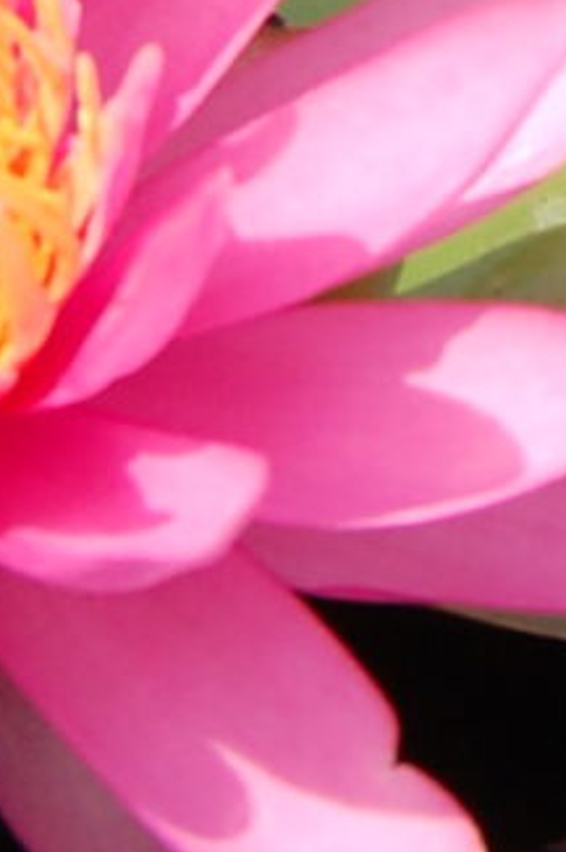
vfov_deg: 5.7
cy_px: -855
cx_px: 1520
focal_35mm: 354
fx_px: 8366
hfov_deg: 3.8
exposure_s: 1/250
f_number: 8
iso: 200
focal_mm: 30
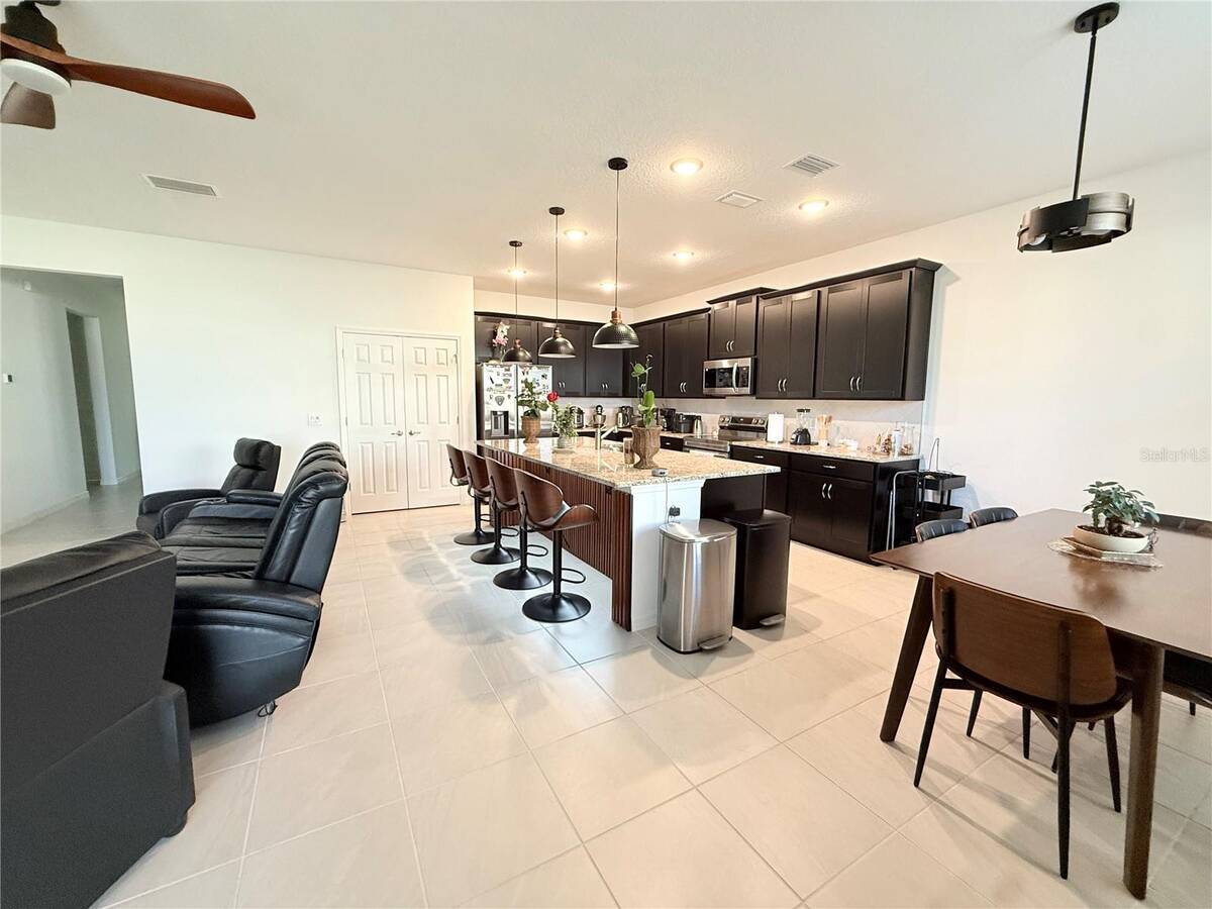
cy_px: 454
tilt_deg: -5.8
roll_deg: -0.8
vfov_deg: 85.7
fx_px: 490
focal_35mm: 14
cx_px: 606
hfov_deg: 102.1
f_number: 2.2
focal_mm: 2.22
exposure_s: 1/60
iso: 320
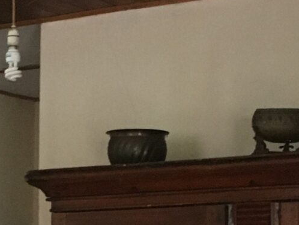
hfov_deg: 13.2
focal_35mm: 149
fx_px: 1288
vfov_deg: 9.6
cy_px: 351
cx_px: 73
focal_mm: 4.15
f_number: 2.2
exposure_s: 1/20
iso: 200
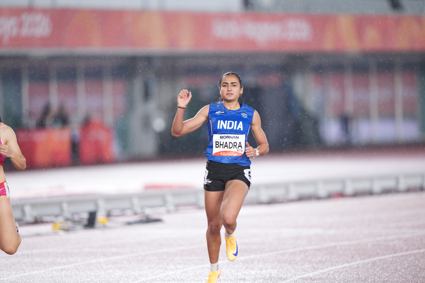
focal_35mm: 400
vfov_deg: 3.4
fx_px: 4722
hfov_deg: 5.2
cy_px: 142
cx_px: 212
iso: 1600
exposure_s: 1/1000
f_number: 2.8
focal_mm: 400
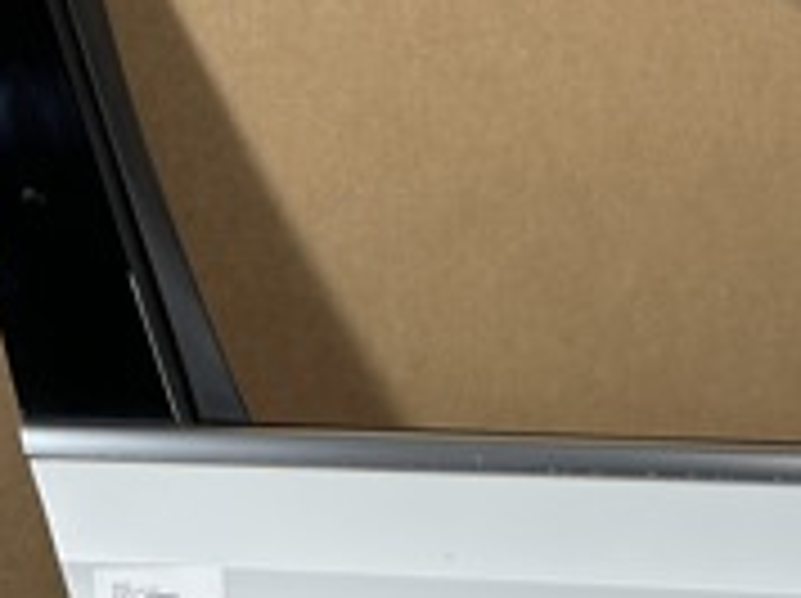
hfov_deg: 11.3
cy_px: 623
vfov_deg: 8.5
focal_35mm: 173
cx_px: 882
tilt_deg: -19.1
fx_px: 3998
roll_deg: +0.7
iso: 80
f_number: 1.78
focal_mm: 6.86
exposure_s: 1/50
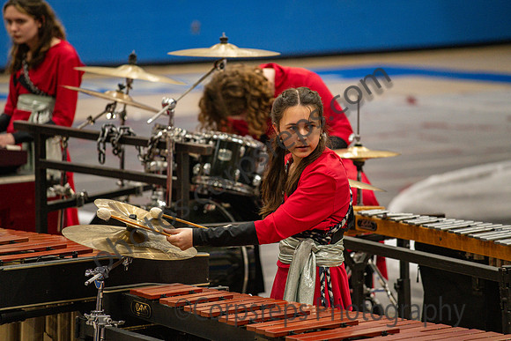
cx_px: 256
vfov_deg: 6.9
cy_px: 170
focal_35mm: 200
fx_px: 2839
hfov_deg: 10.3
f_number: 4
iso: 3600
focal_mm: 200
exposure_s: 1/500
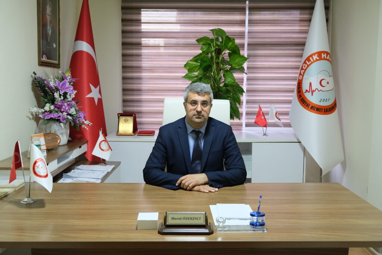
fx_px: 350
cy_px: 128
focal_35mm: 33
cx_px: 191
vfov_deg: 40.0
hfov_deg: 57.2
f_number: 3.2
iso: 2000
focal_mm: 22.3
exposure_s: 1/60
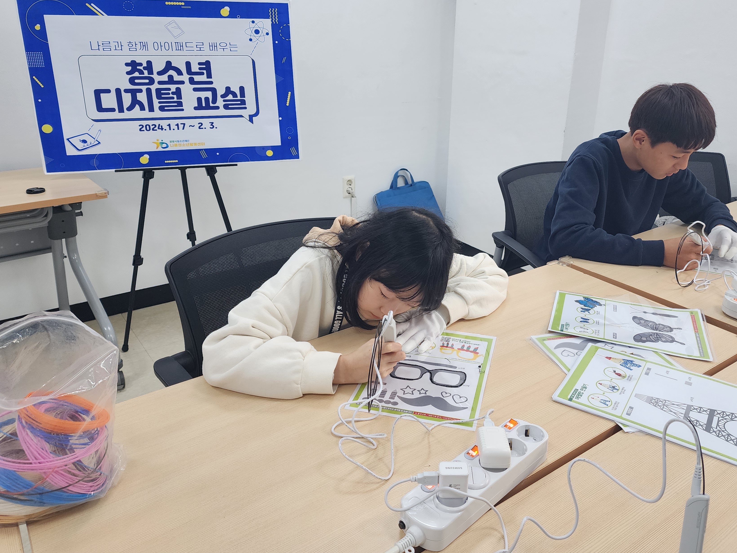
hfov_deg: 63.3
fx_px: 596
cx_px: 410
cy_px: 228
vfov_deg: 49.5
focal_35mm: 28
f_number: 1.8
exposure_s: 1/180
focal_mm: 6.4
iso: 125
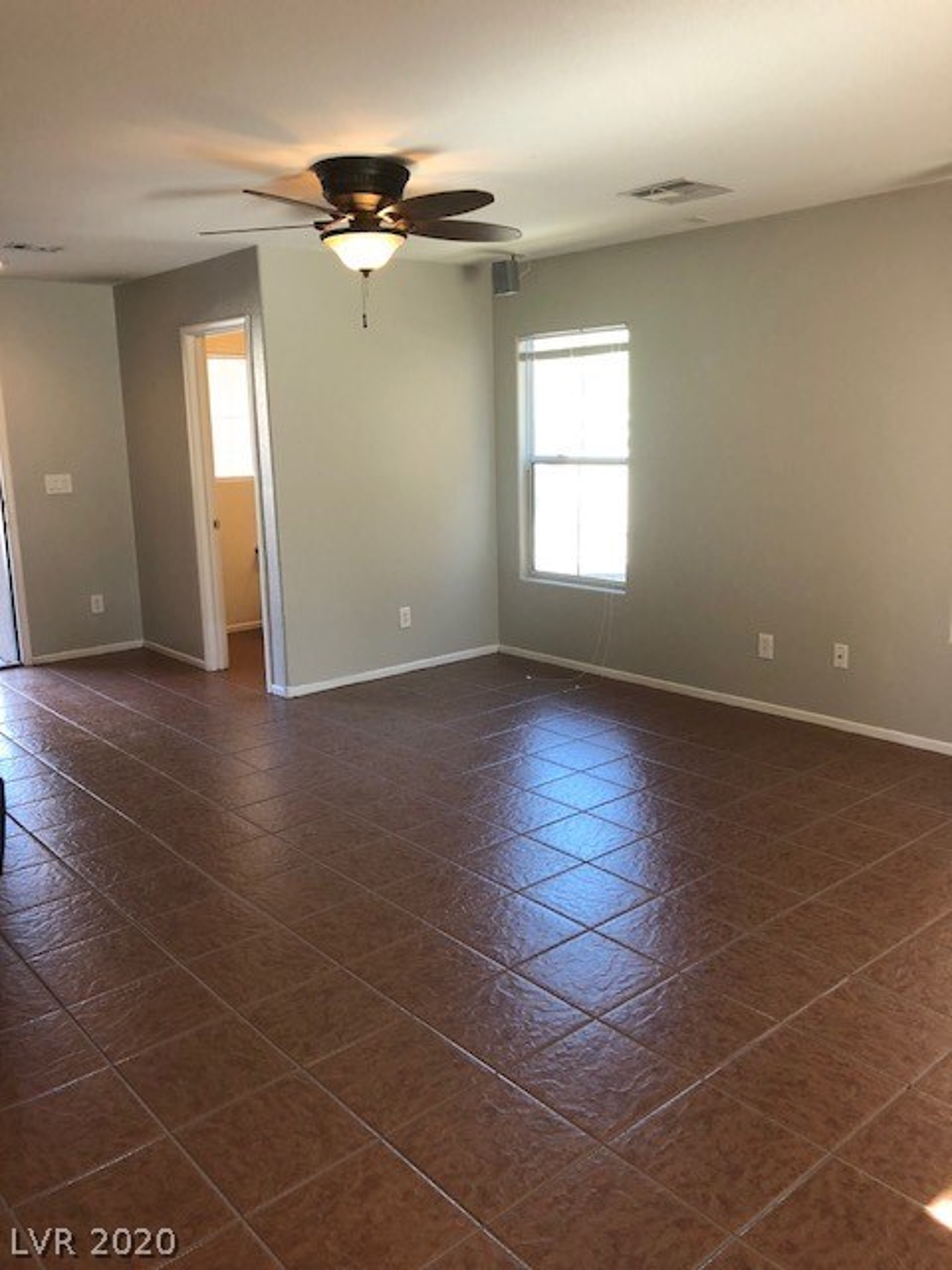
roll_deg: +1.4
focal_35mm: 28
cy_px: 635
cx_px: 476
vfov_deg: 63.4
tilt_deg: -10.6
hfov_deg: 49.7
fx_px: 1027
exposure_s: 1/30
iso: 25
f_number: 1.8
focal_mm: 4
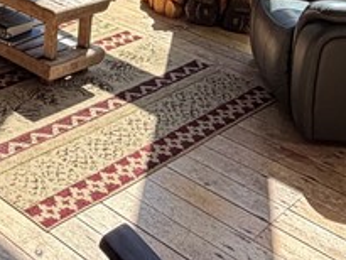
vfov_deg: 18.4
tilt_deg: -8.6
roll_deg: -1.2
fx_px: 700
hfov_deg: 26.8
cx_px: 37
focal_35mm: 70
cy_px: -144
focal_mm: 2.22
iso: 64
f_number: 2.2
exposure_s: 1/475
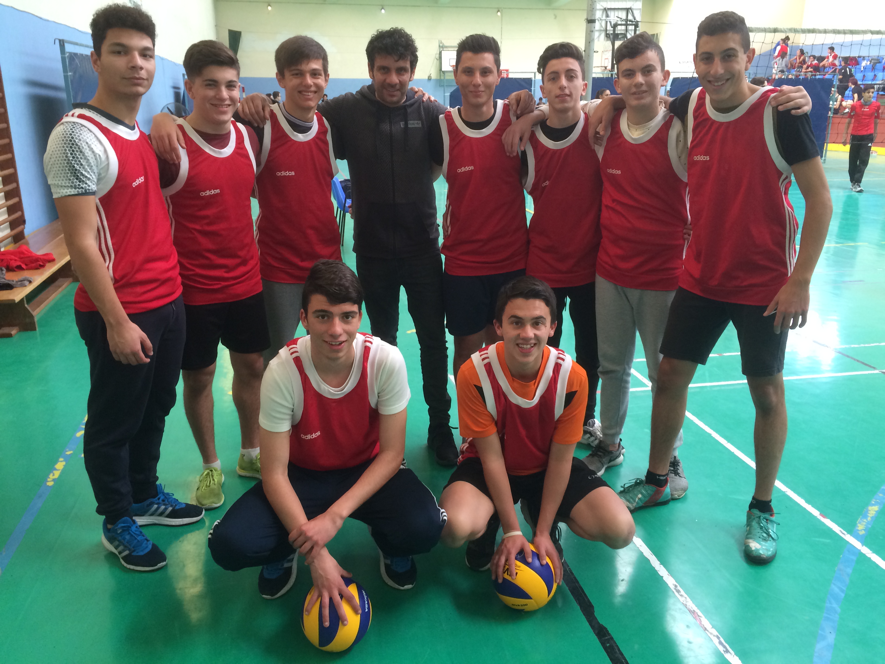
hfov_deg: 61.7
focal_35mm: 29
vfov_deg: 48.2
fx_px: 741
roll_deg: -0.9
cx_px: 442
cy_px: 332
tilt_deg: -18.4
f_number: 2.2
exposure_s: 1/30
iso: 100
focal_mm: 4.15
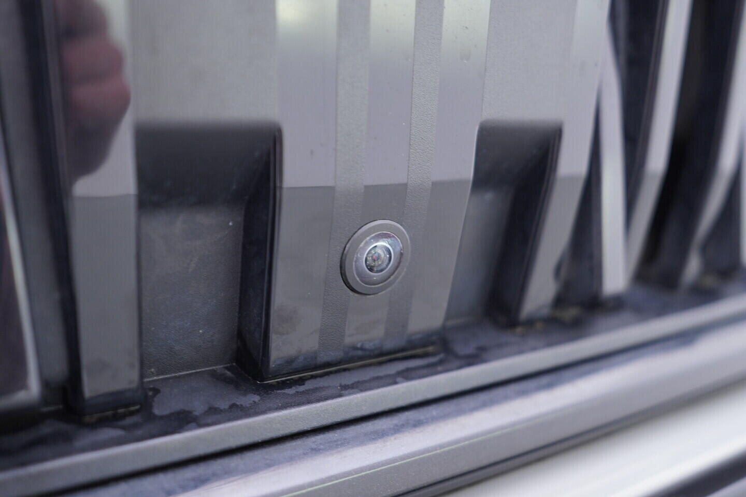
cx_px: 373
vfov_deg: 36.9
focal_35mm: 36
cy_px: 248
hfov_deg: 53.1
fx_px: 746
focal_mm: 24
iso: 200
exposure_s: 1/40
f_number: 2.8
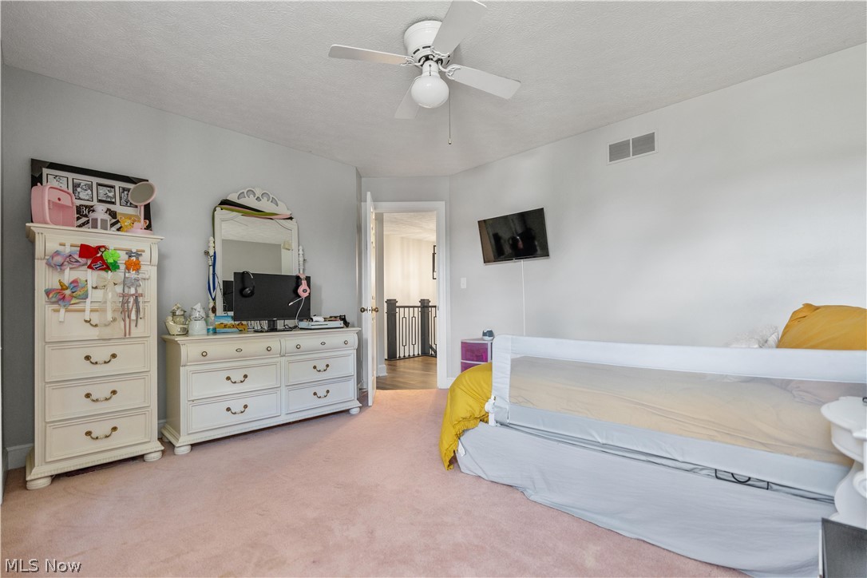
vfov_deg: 73.7
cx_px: 434
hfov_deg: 96.7
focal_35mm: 16
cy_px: 289
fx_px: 385
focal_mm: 16
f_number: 3.2
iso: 400
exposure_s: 1/5
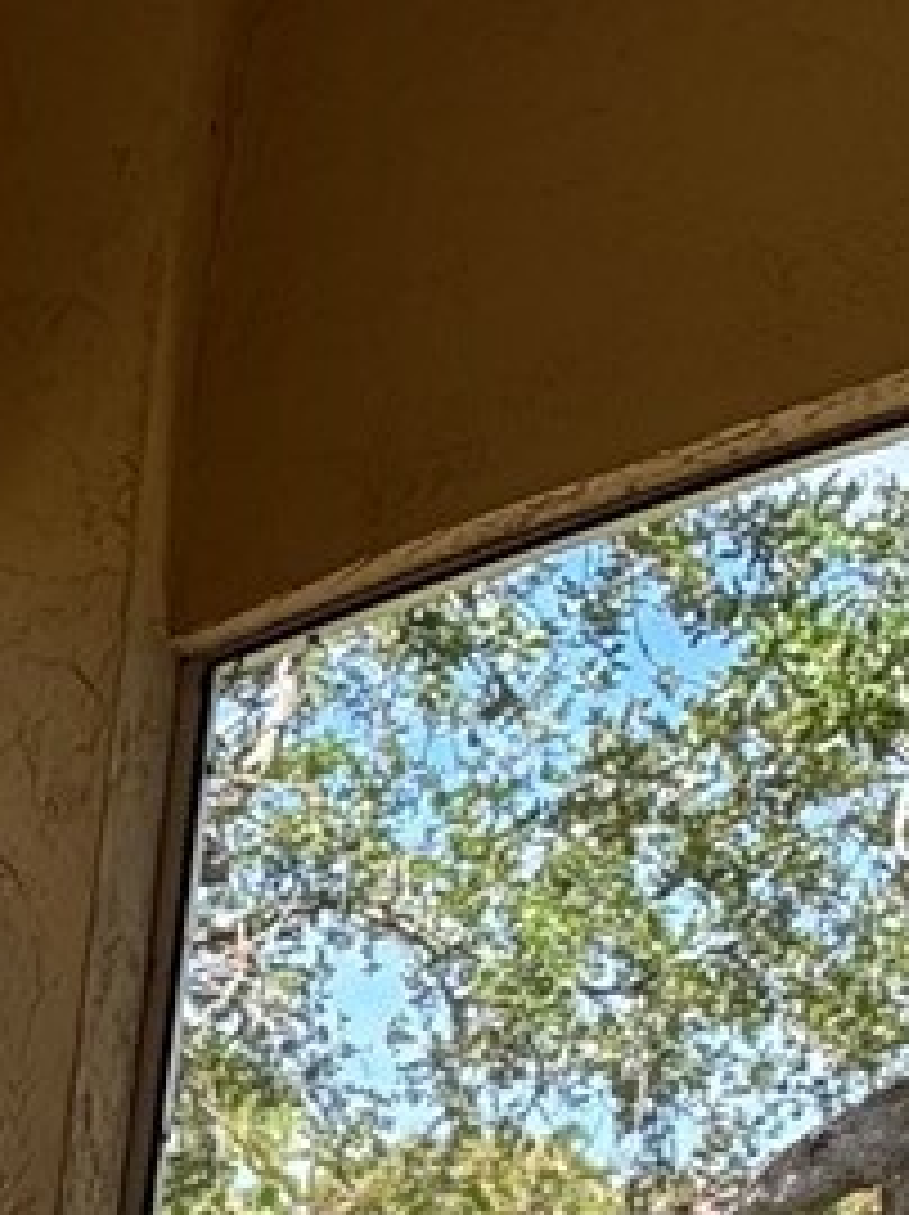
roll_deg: -3.2
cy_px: 1620
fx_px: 2911
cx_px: -828
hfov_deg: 14.9
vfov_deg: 21.2
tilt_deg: -9.1
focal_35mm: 83
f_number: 2.2
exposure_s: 1/276
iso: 40
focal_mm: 2.22
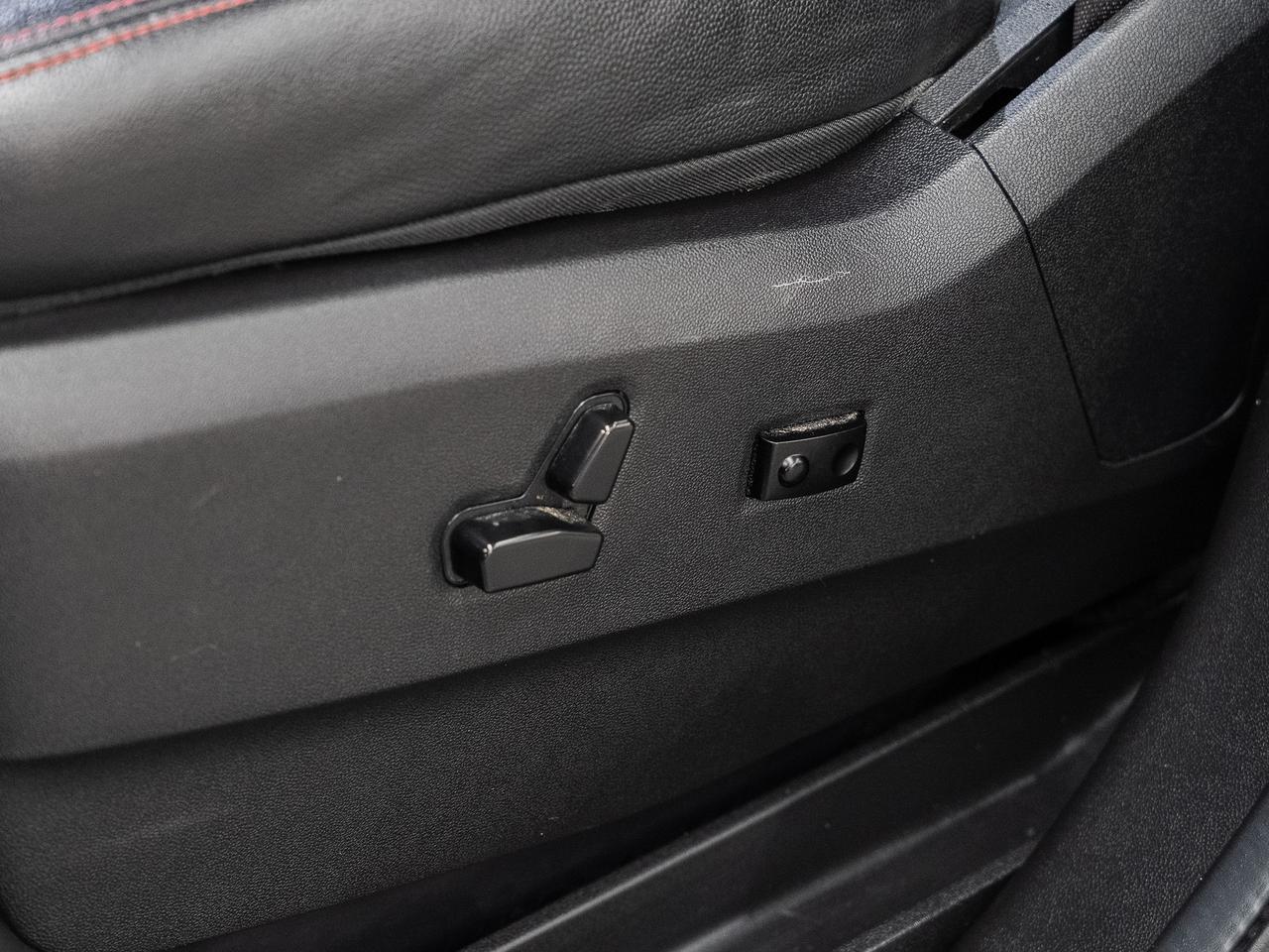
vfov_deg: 16.0
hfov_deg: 21.3
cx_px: 609
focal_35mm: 92
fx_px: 3381
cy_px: 424
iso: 1000
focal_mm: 61.1
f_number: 4
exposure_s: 1/40
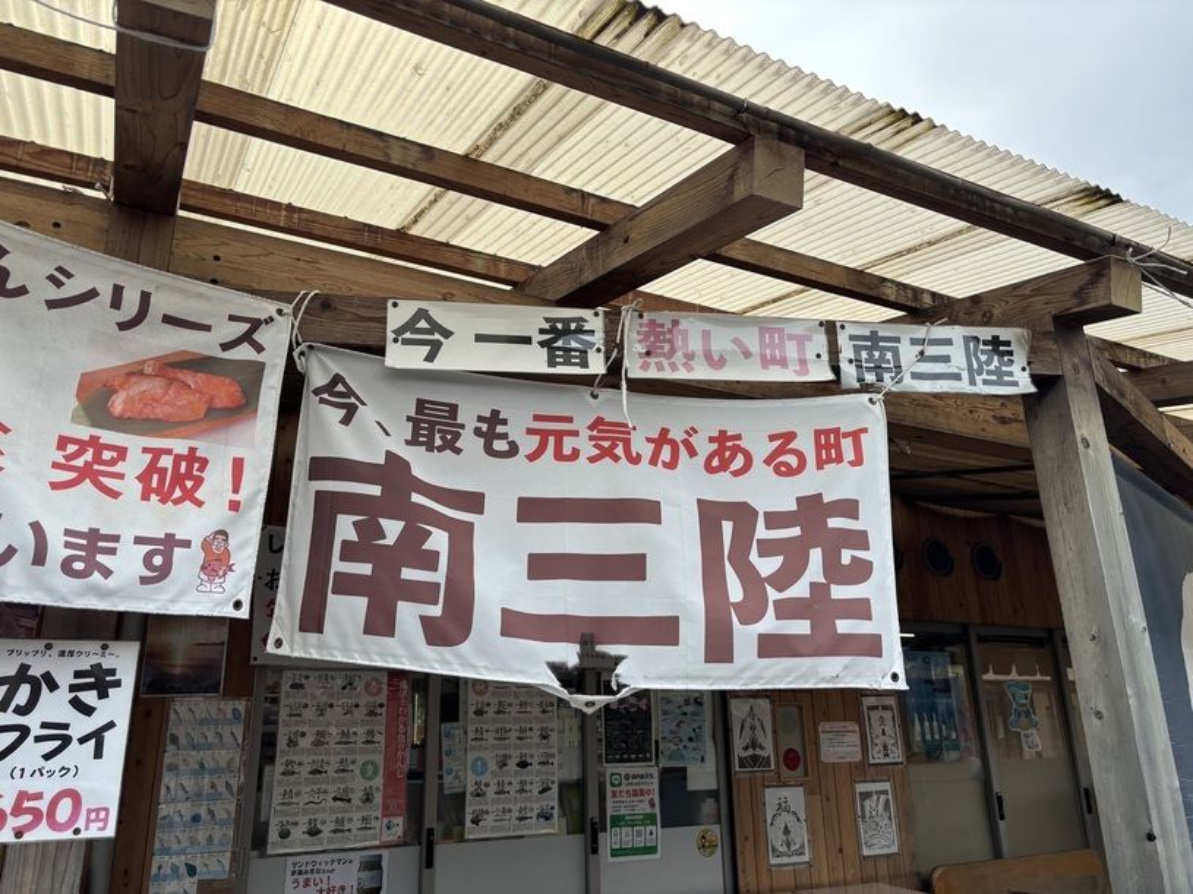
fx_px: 896
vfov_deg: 53.1
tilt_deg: +16.7
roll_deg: +1.5
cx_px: 596
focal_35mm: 26
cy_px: 447
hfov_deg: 67.3
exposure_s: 1/1543
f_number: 1.6
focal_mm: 5.96
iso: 50
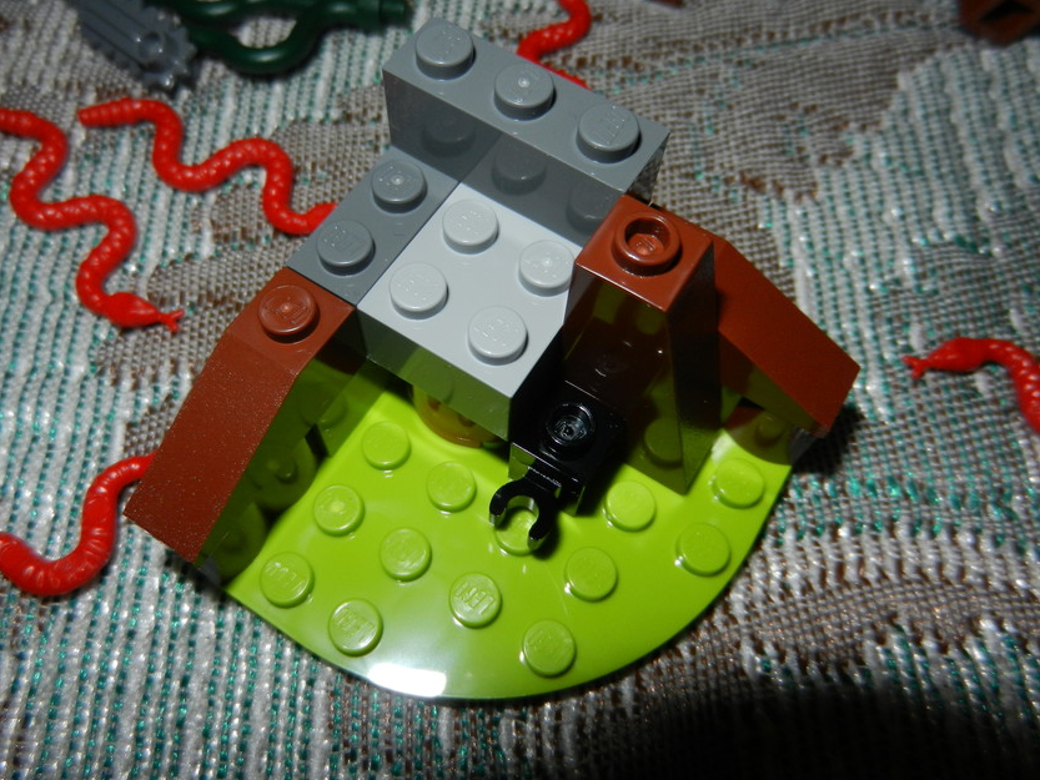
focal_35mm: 27
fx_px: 811
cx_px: 487
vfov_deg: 51.3
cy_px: 363
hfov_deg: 65.3
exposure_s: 1/30
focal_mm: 4.5
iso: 200
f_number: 7
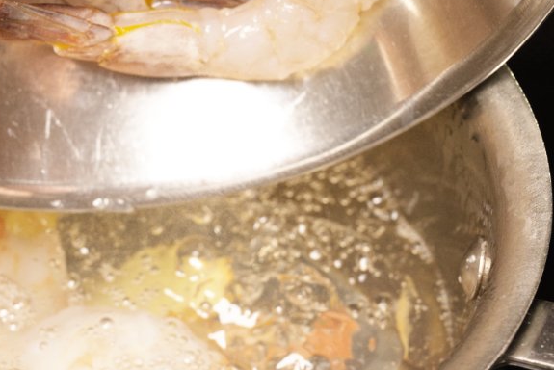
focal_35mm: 98
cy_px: 139
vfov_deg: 14.0
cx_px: 184
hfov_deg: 20.7
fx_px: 1509
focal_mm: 47
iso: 1000
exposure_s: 1/640
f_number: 8
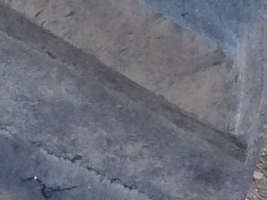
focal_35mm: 216
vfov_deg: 6.2
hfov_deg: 8.3
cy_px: -460
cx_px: -415
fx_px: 1664
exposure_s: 1/120
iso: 40
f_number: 2.4
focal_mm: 3.3
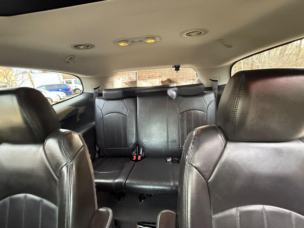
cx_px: 152
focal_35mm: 14
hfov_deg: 102.1
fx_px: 123
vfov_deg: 85.7
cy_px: 114
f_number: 2.2
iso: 400
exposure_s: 1/24
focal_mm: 2.22
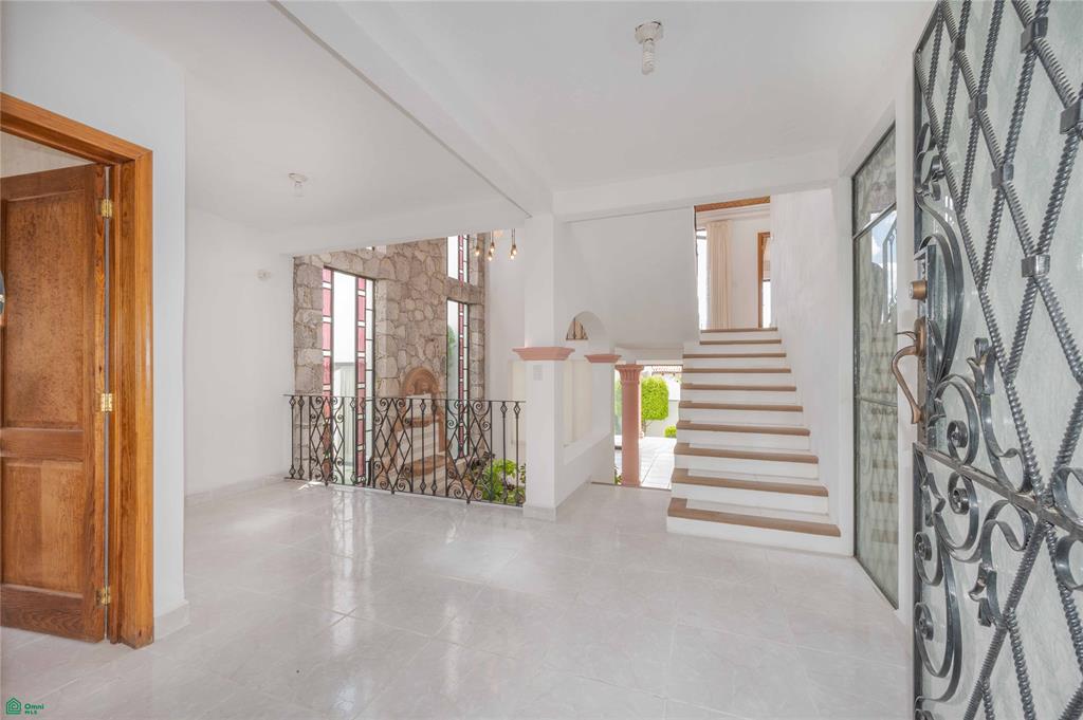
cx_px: 542
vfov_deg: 81.1
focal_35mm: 14
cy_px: 360
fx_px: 421
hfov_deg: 104.3
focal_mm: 14
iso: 400
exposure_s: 1/13
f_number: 20
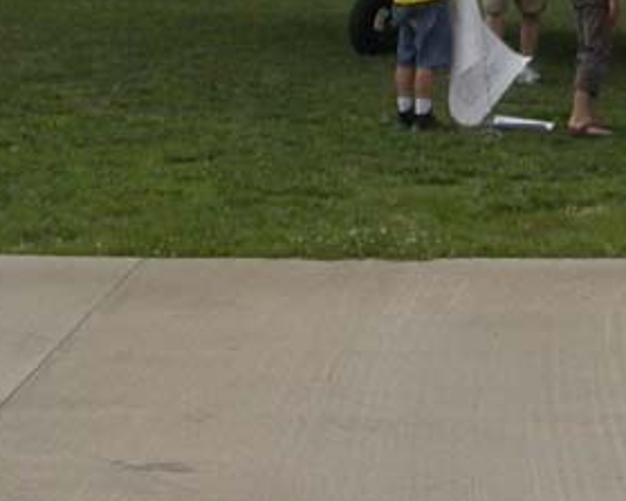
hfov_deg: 13.9
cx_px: 666
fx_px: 2519
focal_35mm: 136
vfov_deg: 11.1
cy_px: -153
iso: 100
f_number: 7.5
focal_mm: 7.85
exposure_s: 1/328
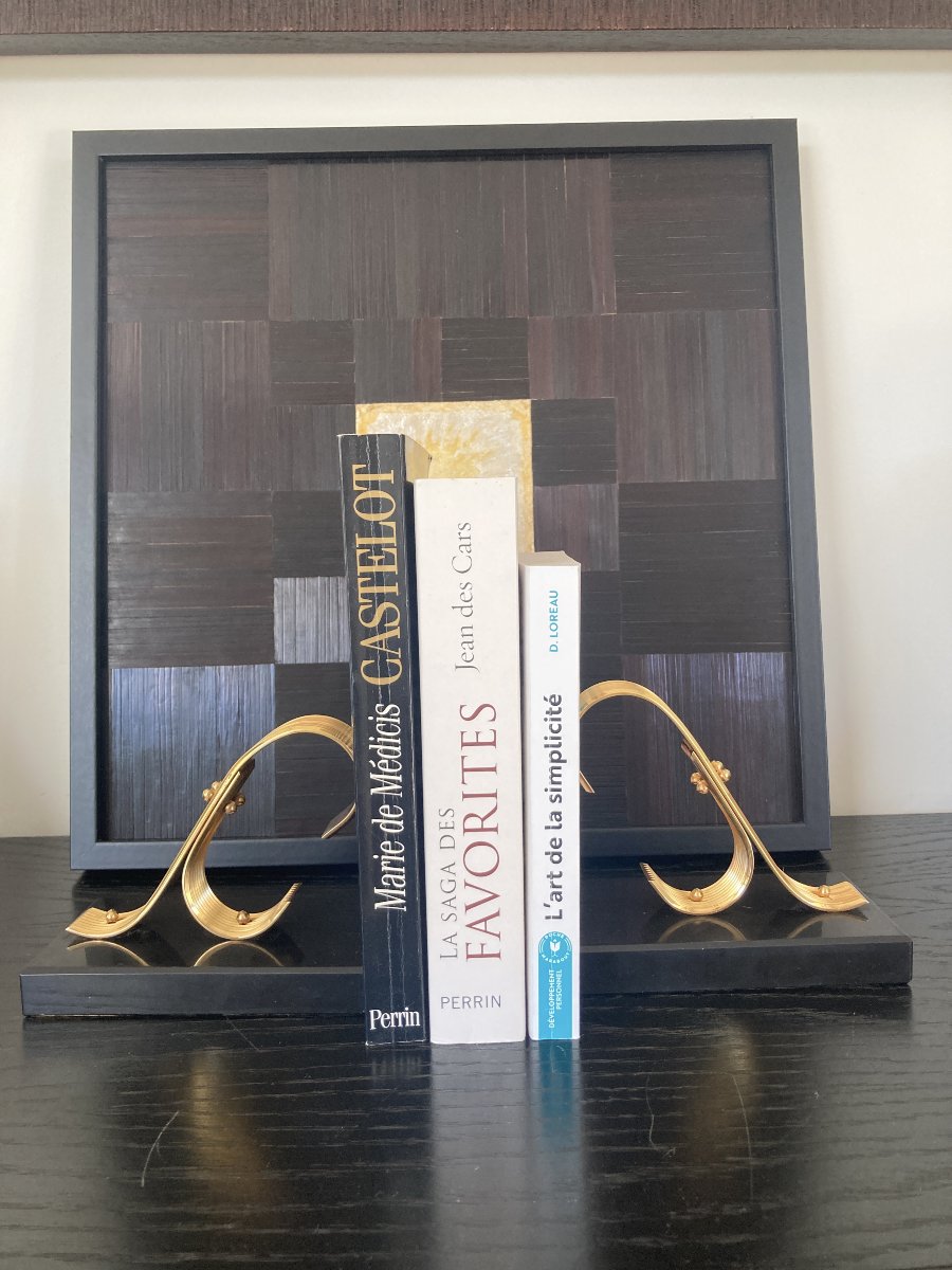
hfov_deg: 49.7
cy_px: 635
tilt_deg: -5.9
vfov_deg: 63.4
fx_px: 1027
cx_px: 476
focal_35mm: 28
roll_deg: +0.9
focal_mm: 3.99
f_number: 1.8
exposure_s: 1/78
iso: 80
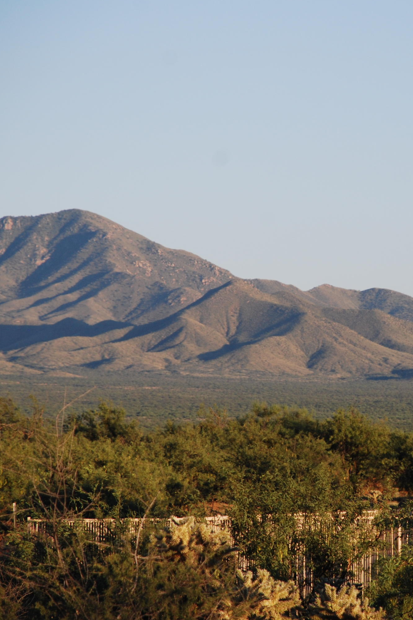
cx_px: 331
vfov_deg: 6.8
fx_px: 5226
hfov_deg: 4.5
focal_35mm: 304
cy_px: 310
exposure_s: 1/400
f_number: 5.6
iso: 200
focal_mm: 135
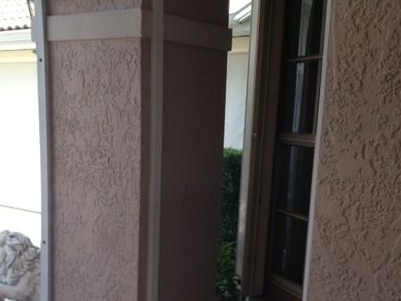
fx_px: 556
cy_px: 206
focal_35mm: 48
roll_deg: +1.2
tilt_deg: -10.7
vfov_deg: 30.0
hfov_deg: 39.6
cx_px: 171
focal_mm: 4.12
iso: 50
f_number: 2.4
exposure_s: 1/186
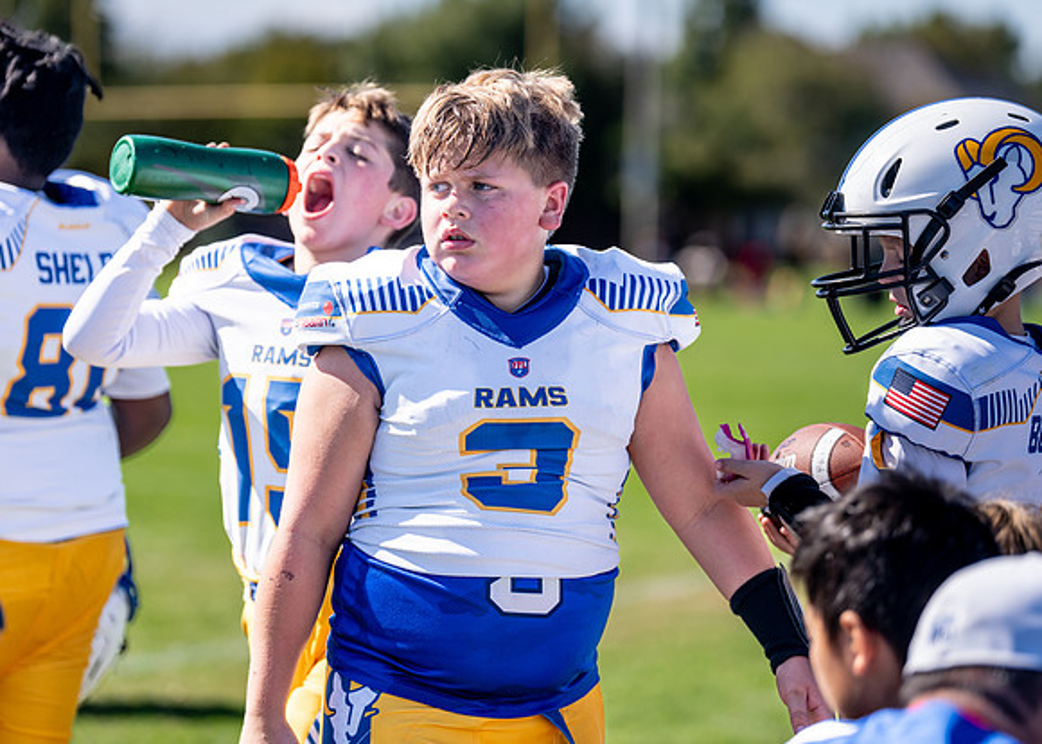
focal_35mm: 159
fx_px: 4692
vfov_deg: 9.1
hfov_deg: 12.7
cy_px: 363
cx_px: 517
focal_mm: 138
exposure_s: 1/1600
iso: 100
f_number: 2.8
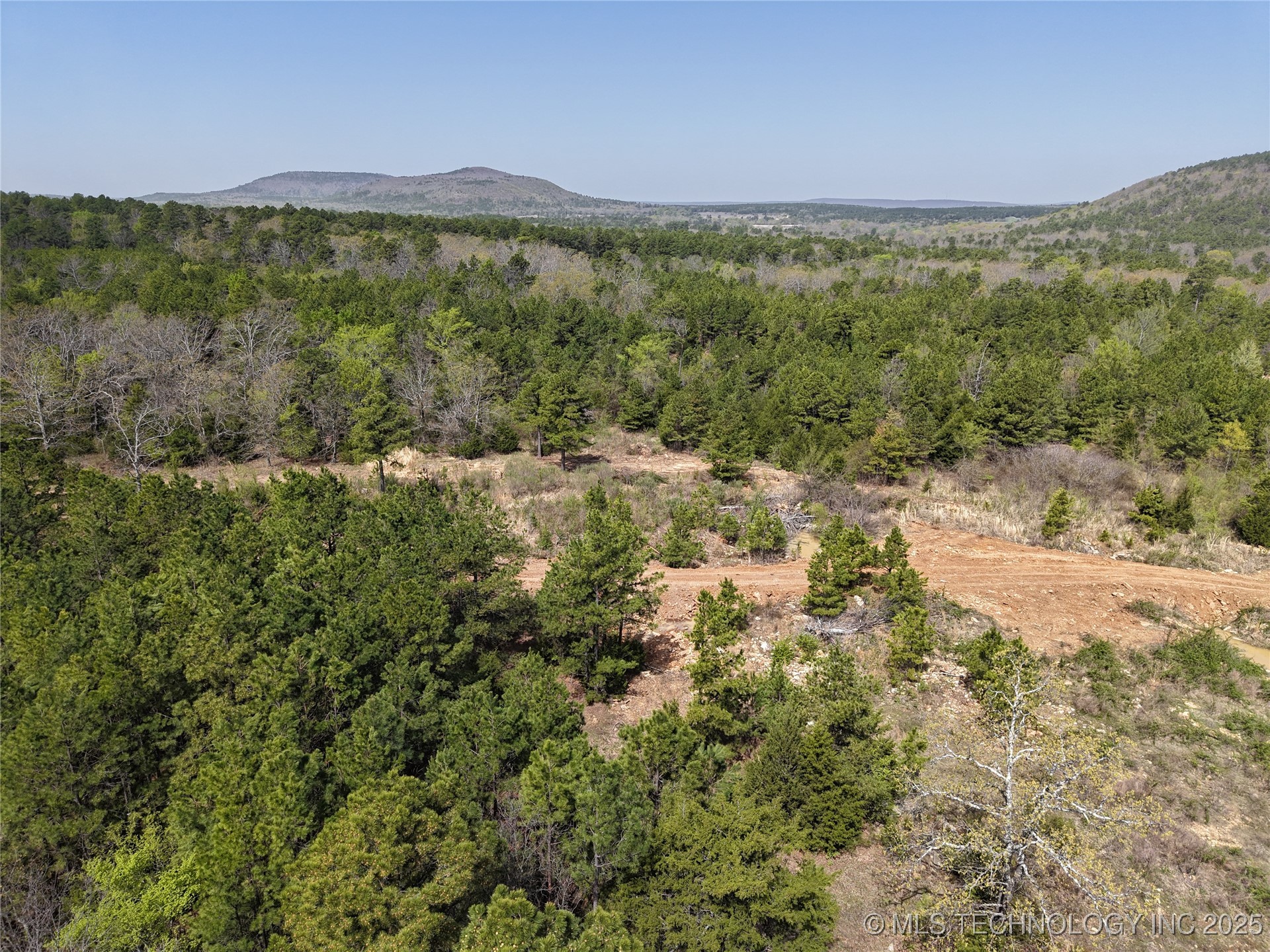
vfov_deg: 56.8
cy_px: 476
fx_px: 881
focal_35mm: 24
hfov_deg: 71.6
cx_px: 635
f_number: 1.8
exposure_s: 1/3200
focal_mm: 8.67
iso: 140
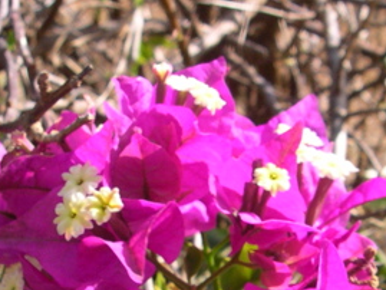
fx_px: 1261
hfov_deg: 17.4
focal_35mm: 113
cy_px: 258
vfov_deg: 13.0
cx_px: 175
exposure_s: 1/132
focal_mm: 8
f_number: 7.6
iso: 100
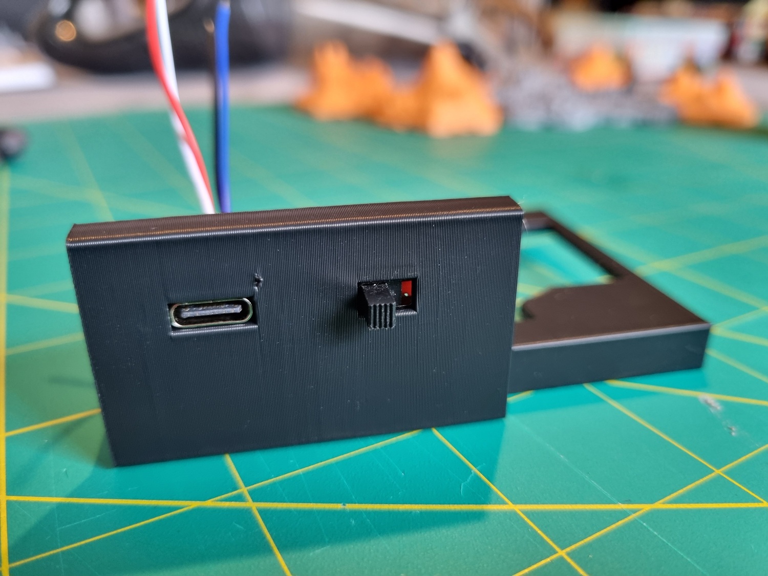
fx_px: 577
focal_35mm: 26
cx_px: 384
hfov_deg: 67.3
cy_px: 288
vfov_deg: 53.1
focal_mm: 5.4
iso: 500
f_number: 1.8
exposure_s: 1/29
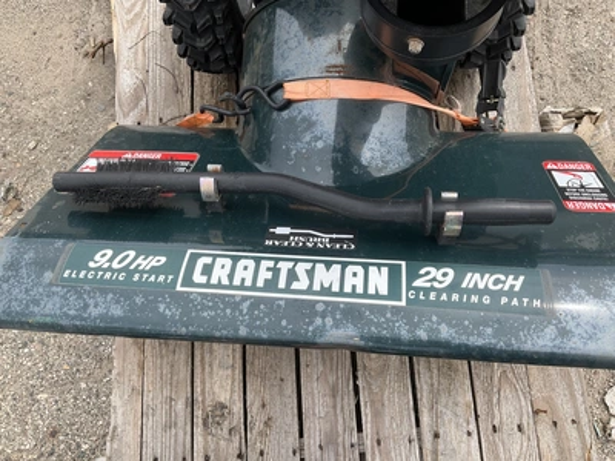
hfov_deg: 61.7
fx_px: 515
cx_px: 308
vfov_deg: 48.2
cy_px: 230
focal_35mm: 29
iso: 25
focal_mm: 3
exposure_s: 1/674
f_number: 1.8
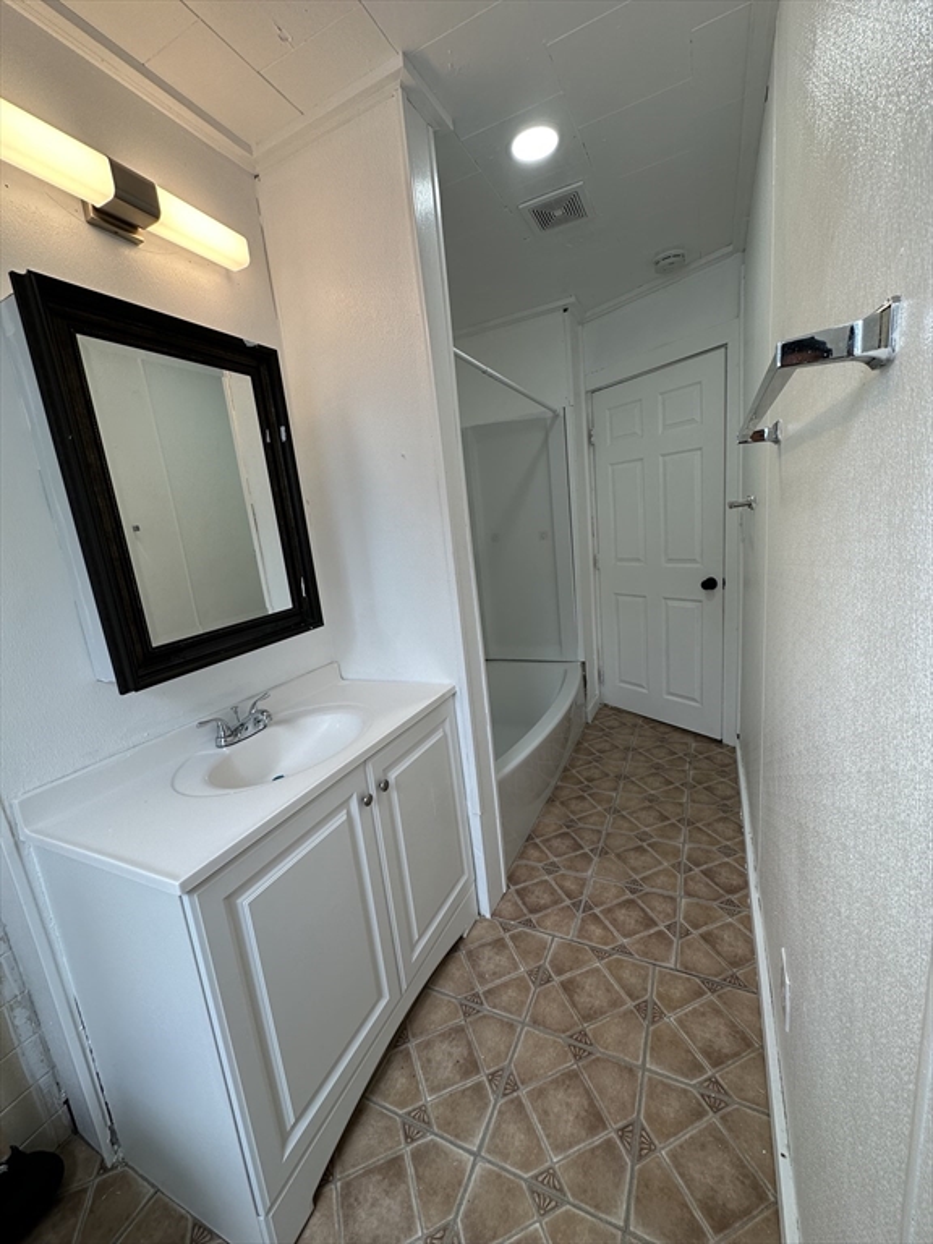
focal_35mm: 14
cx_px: 466
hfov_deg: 85.7
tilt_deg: -11.0
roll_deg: +5.7
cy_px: 622
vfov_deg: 102.1
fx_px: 503
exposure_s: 1/120
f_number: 2.2
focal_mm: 2.22
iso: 50
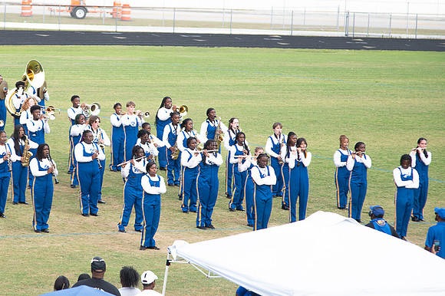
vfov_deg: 6.3
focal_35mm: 218
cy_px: 126
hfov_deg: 9.4
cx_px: 90
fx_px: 2690
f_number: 4
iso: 100
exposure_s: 1/200
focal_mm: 110
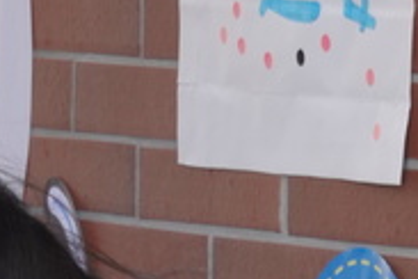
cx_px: 375
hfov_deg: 3.3
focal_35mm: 624
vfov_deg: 2.2
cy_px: 524
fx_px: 7245
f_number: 4
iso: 250
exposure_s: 1/100
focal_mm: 34.64
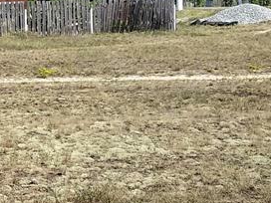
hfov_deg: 15.0
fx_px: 885
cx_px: -226
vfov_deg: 13.0
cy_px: 20
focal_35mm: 113
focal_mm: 3.81
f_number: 2.2
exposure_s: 1/825
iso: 100
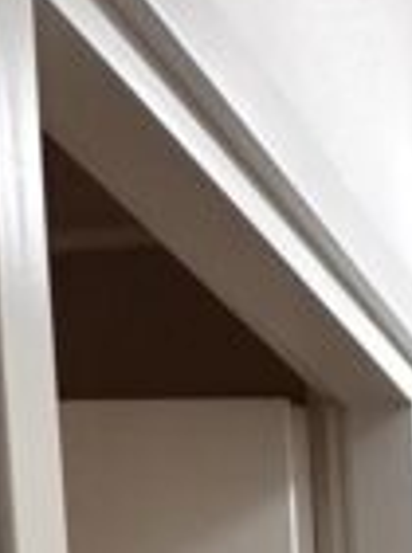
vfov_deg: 13.8
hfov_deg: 13.3
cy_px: 1322
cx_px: 698
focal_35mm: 102
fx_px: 1626
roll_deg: +0.6
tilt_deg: -10.5
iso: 160
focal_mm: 2.22
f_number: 2.2
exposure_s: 1/50
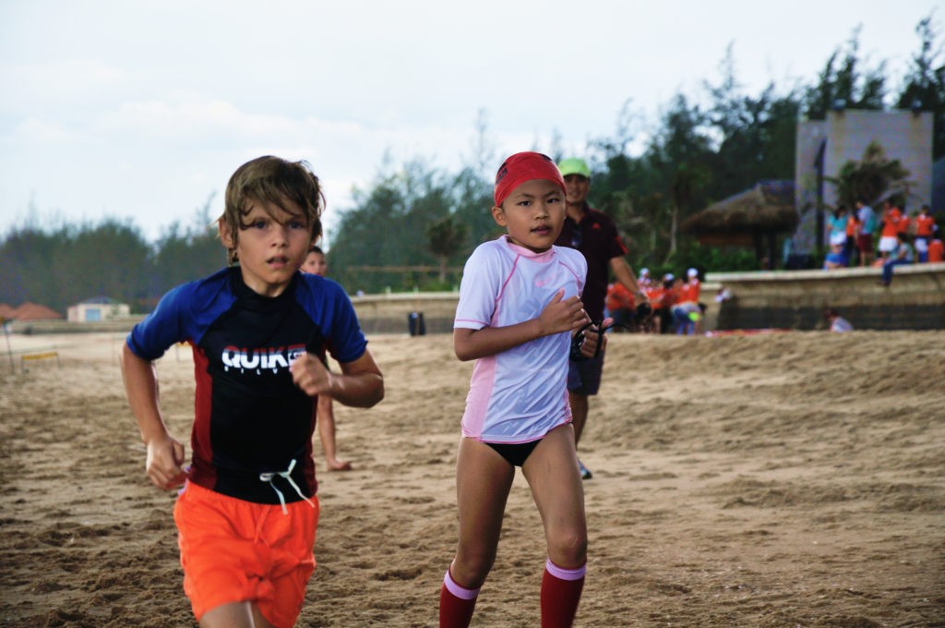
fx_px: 3343
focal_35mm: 128
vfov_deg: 10.7
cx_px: 472
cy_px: 314
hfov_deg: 16.1
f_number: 5.6
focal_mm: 85
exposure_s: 1/200
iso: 200
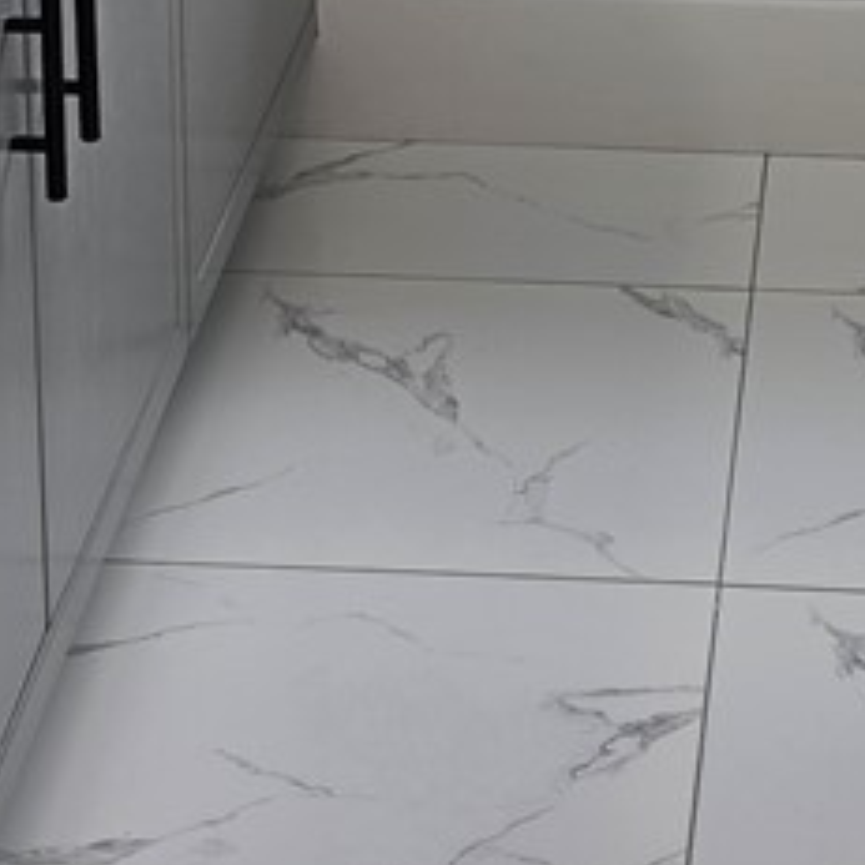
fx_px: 3986
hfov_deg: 12.2
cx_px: 884
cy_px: -247
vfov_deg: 12.0
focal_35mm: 141
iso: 10
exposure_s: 1/200
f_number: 1.4
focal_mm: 6.5
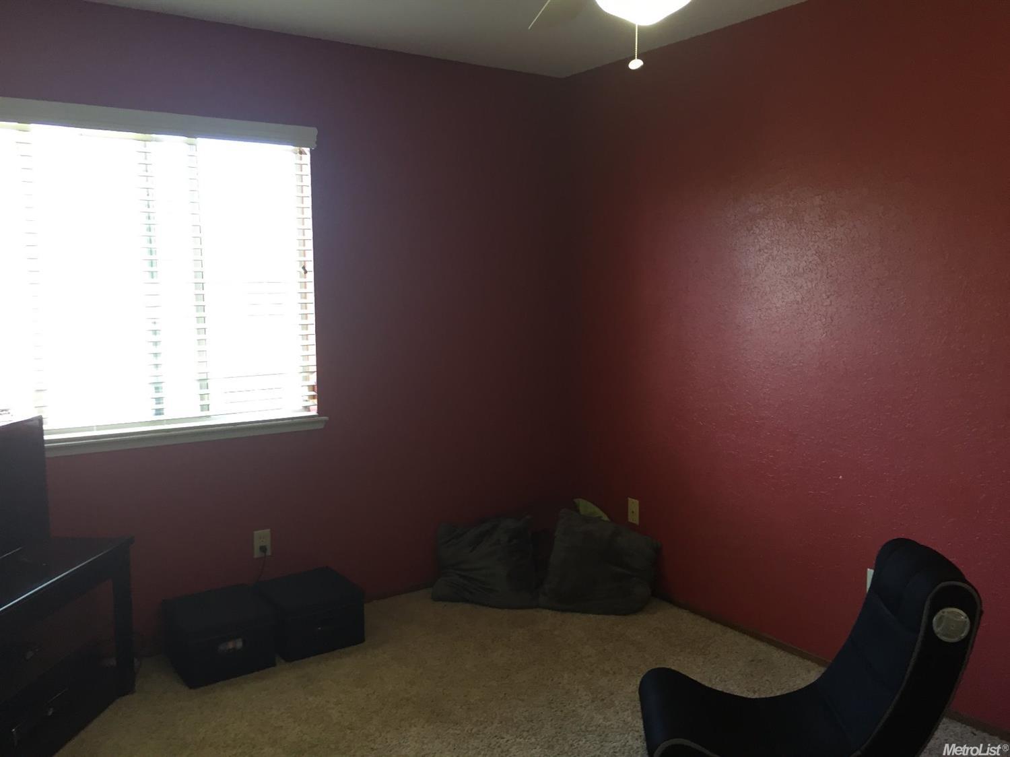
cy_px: 378
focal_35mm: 29
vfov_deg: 48.2
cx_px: 505
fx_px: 846
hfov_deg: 61.7
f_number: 2.2
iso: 80
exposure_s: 1/30
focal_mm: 4.15
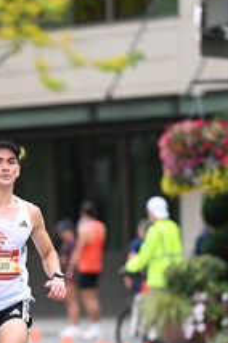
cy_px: 225
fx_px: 4902
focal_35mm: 516
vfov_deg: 4.0
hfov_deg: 2.7
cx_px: 9
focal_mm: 200
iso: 1600
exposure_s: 1/800
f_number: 2.8
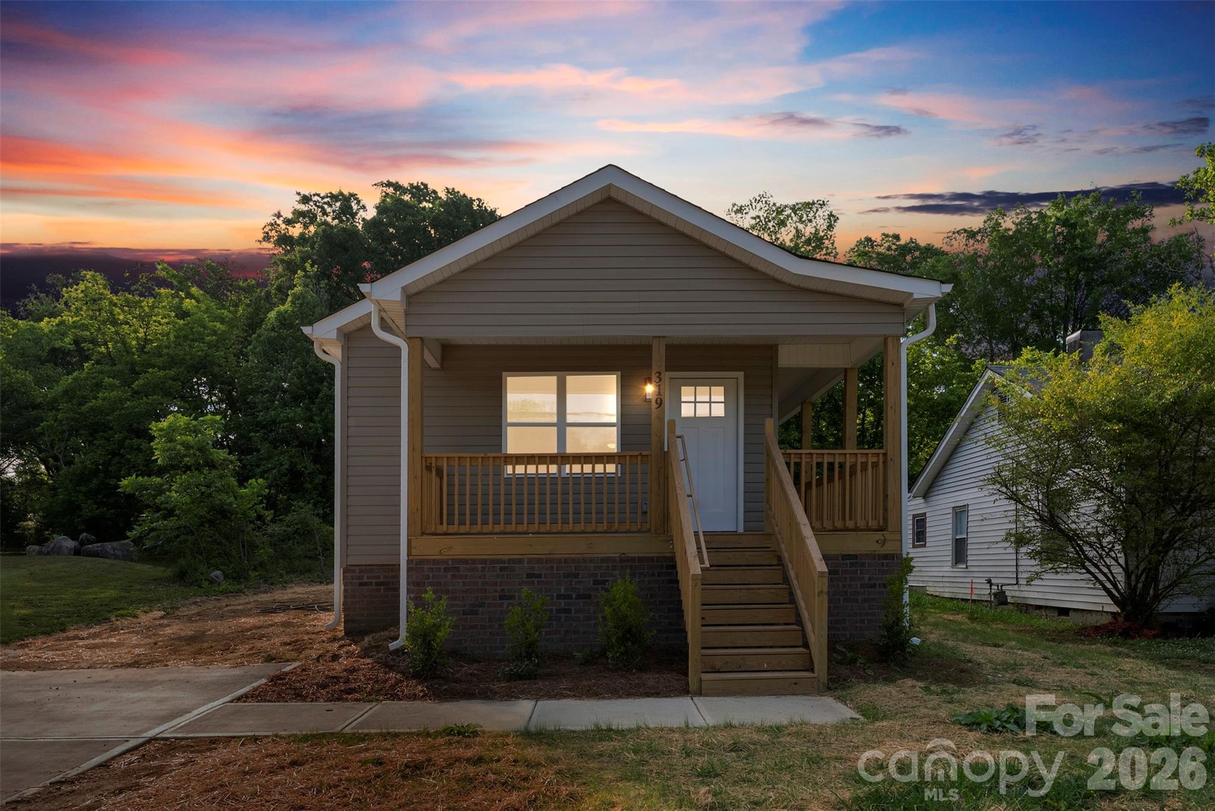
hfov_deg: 73.7
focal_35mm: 24
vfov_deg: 53.2
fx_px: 810
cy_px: 406
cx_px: 608
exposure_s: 1/800
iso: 1000
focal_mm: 24
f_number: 9
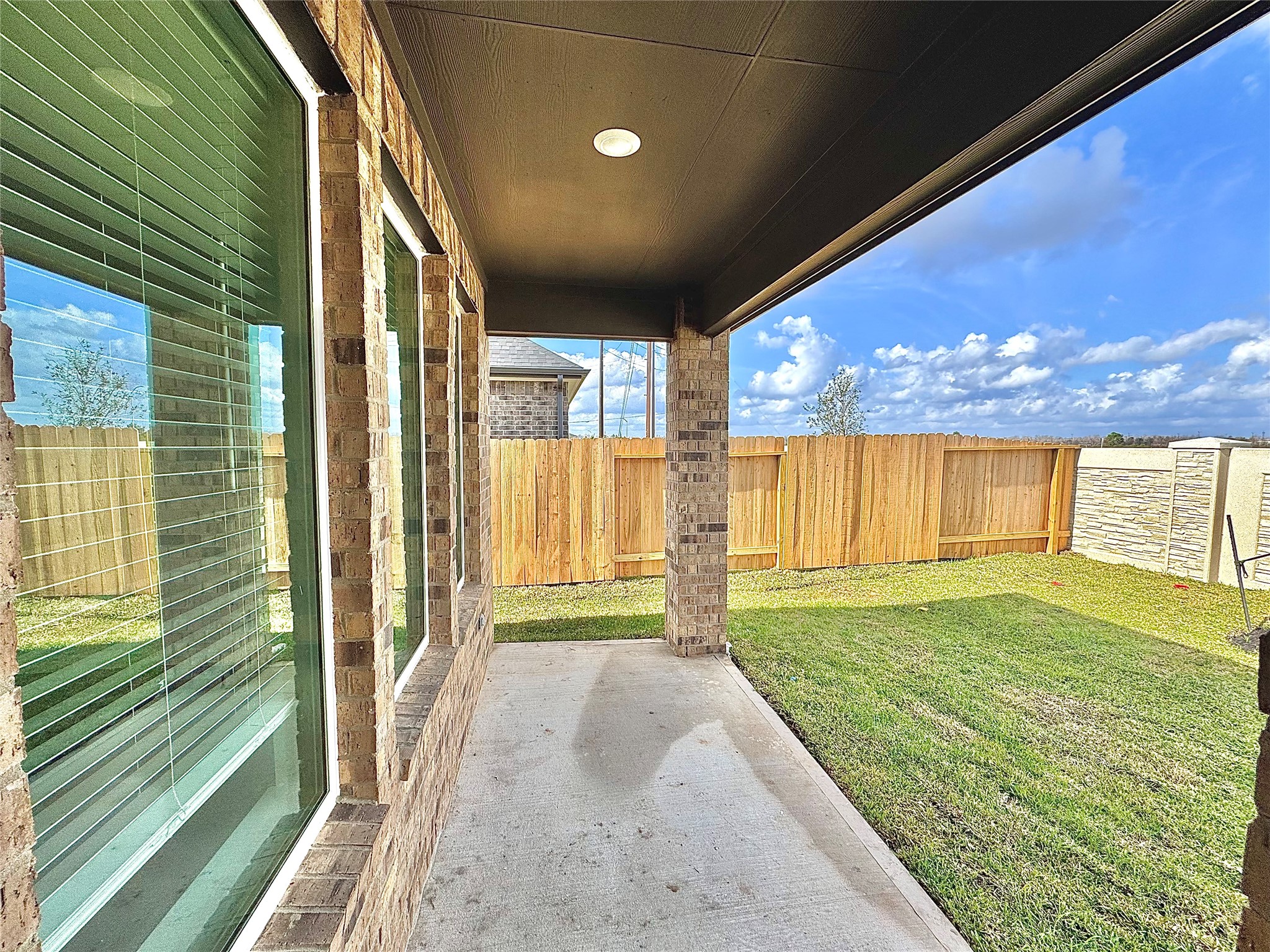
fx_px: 514
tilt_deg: -4.6
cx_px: 635
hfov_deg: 102.1
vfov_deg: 85.7
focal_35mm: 14
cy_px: 476
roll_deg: -0.8
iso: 50
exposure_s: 1/1048
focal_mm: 2.22
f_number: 2.2
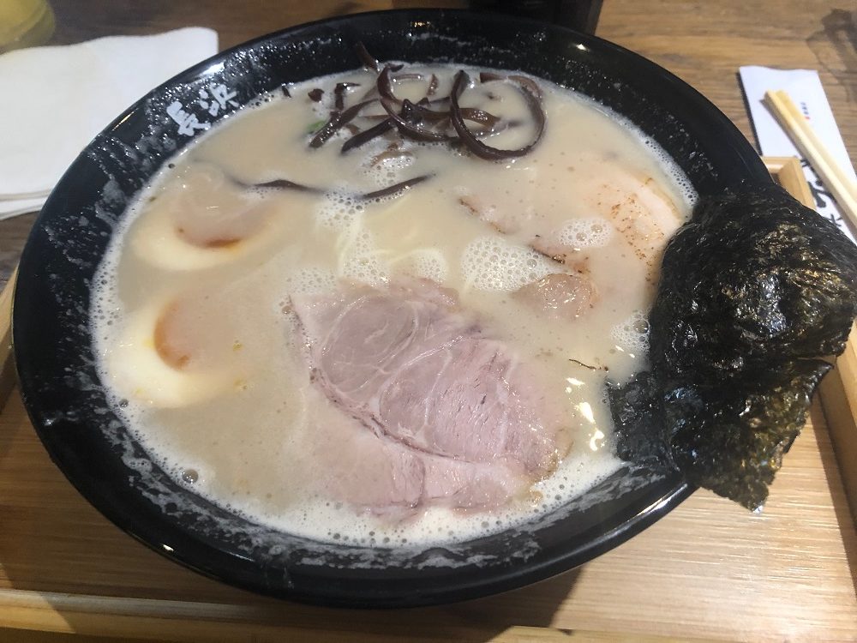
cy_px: 322
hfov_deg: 63.4
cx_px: 428
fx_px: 693
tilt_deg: -53.6
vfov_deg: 49.7
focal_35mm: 28
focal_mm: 3.99
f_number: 1.8
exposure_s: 1/17
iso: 80
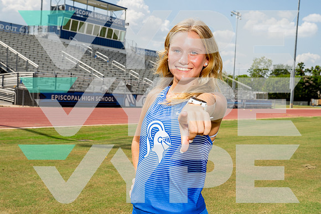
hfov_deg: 43.2
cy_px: 104
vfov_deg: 29.6
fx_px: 405
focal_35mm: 45
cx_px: 156
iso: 100
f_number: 8
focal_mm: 38
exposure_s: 1/250
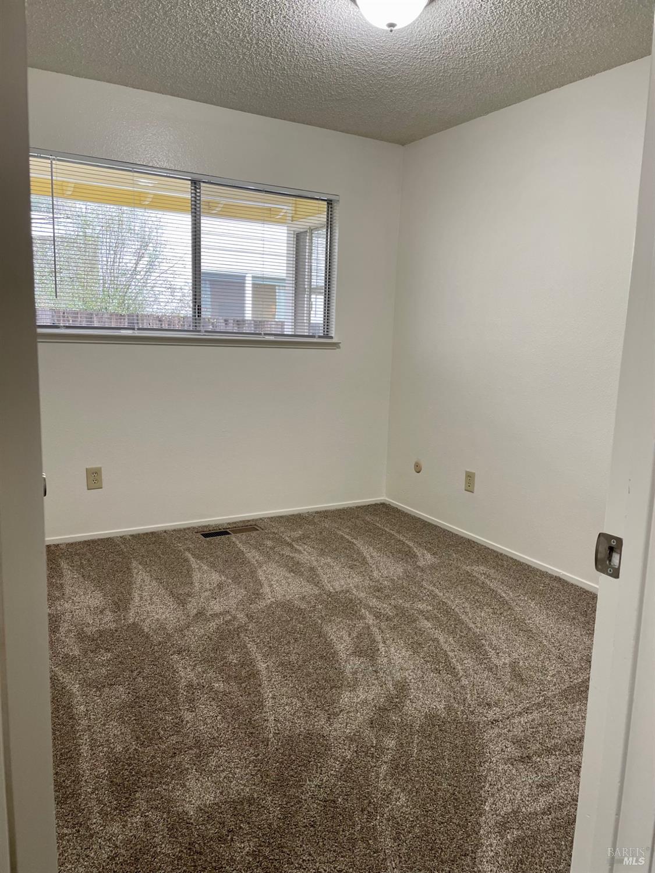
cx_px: 328
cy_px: 436
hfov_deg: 53.1
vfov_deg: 67.3
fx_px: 656
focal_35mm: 26
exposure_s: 1/60
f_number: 1.6
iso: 80
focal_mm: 4.2
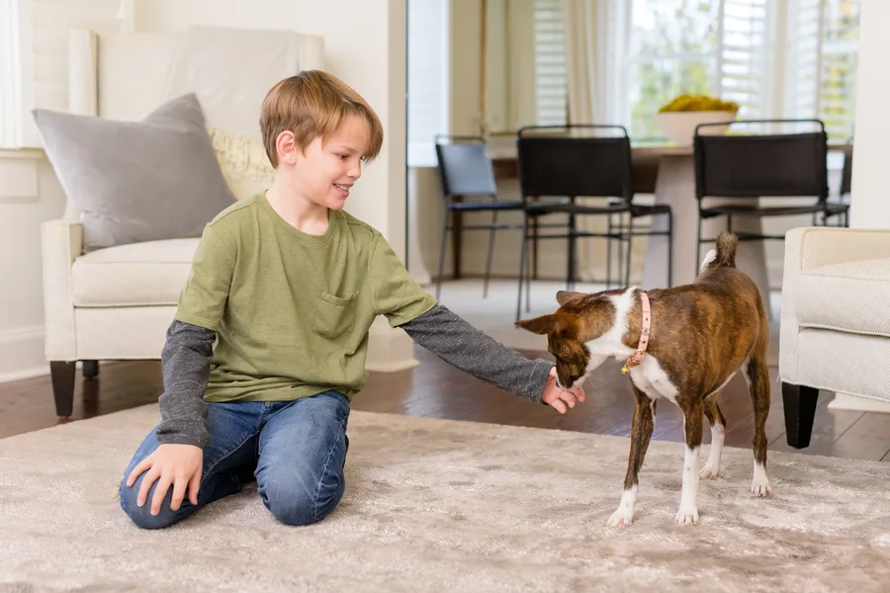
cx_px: 445
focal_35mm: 50
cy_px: 296
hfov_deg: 39.6
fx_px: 1236
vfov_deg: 27.0
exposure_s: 1/640
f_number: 3.2
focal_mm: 50
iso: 1250
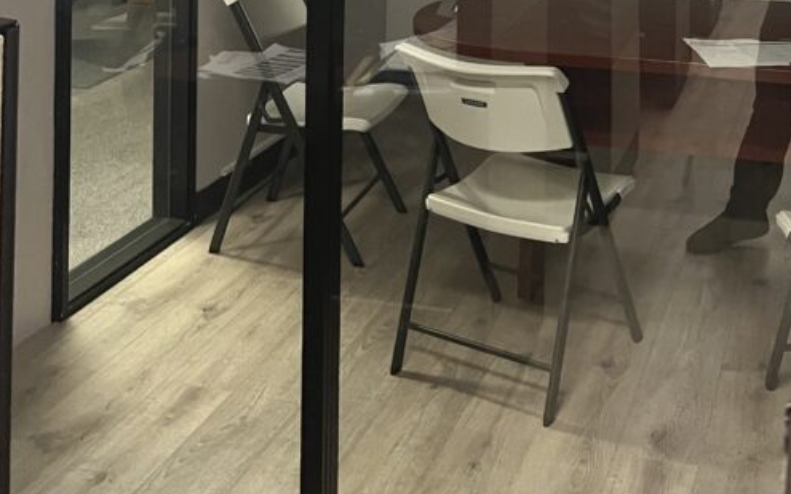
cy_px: -237
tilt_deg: -1.3
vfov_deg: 19.8
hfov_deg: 35.3
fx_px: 1228
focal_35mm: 57
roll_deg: -1.1
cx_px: 545
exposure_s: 1/60
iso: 500
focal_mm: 5.7
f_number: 1.5
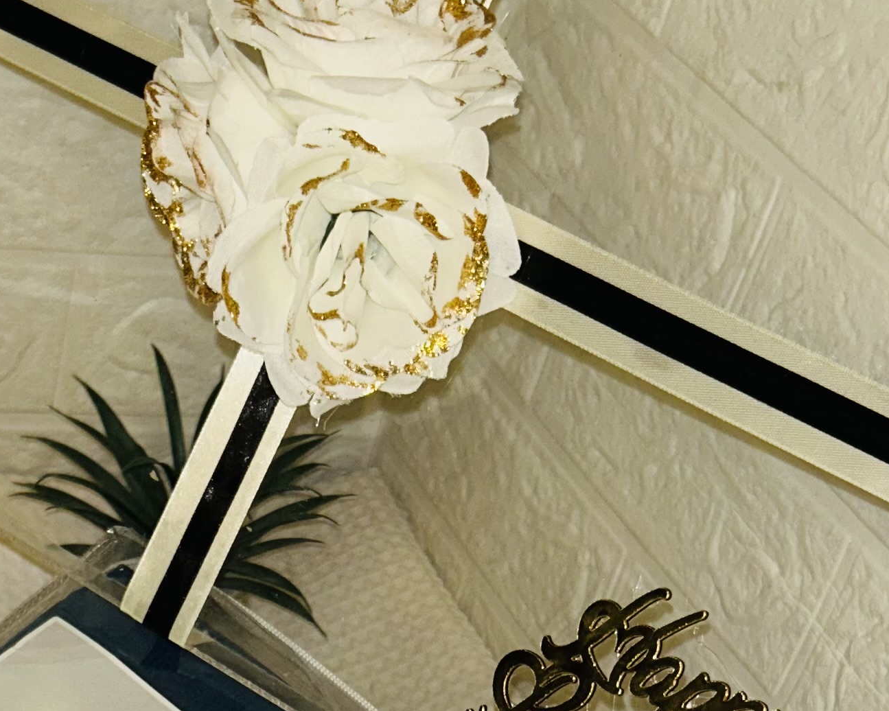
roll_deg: -20.2
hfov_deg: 24.1
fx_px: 2079
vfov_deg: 18.2
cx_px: 338
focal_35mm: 79
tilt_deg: -39.2
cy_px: 916
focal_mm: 5.7
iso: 64
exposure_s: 1/50
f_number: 1.5
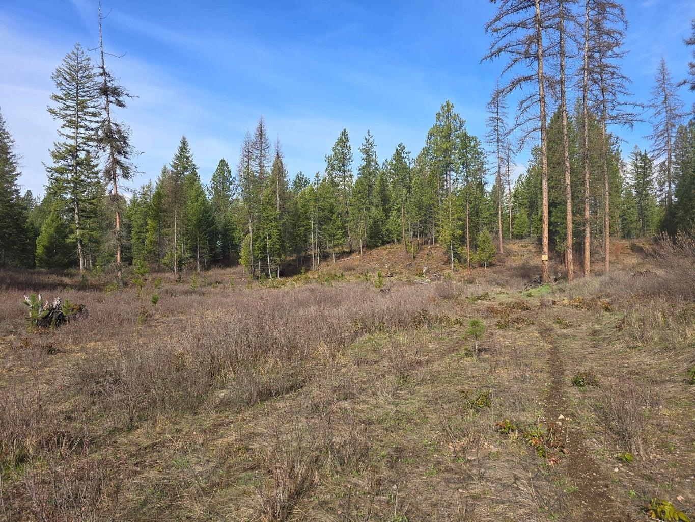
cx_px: 348
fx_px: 462
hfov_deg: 73.9
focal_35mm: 23
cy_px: 261
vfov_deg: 58.9
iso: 12
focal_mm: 6.3
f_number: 1.7
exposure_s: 1/560
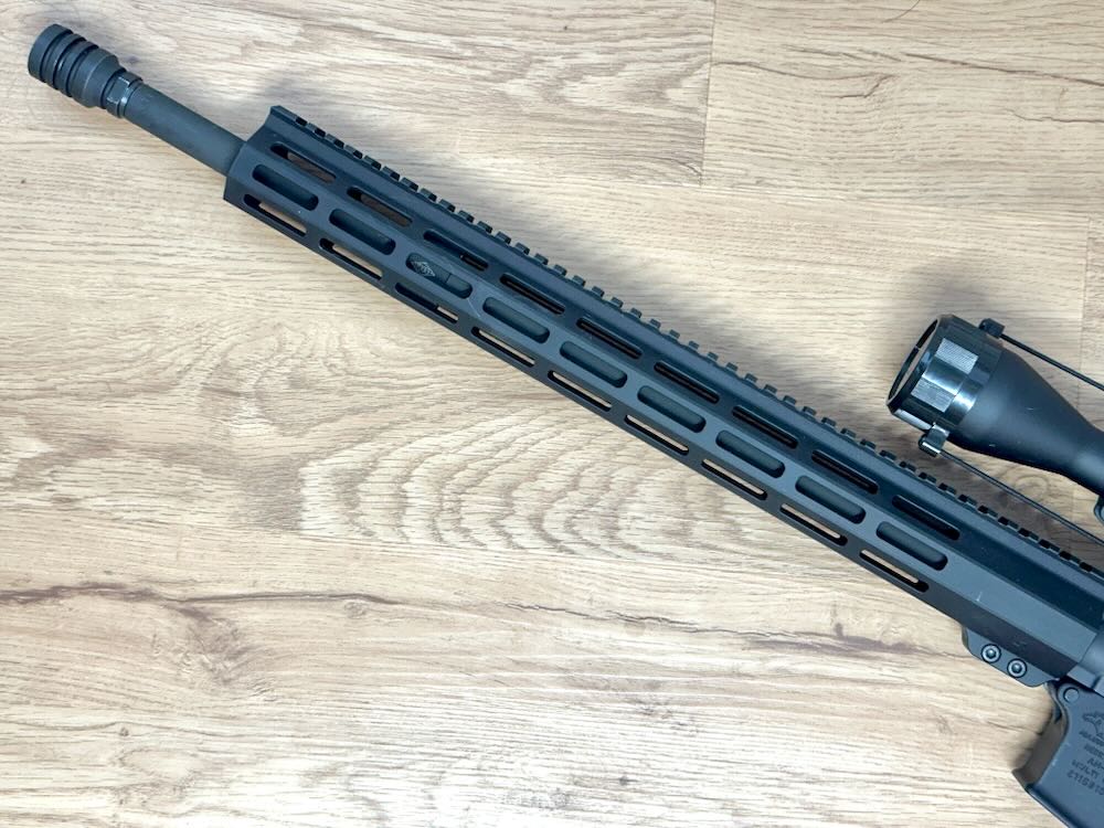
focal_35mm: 48
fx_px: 1531
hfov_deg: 39.7
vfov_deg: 30.3
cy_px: 414
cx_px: 552
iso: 80
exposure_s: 1/60
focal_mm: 6.86
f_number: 1.78
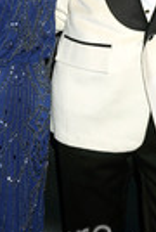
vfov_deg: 15.0
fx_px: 866
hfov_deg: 10.3
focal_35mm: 134
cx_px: 81
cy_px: 7
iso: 500
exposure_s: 1/100
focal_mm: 45
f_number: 11
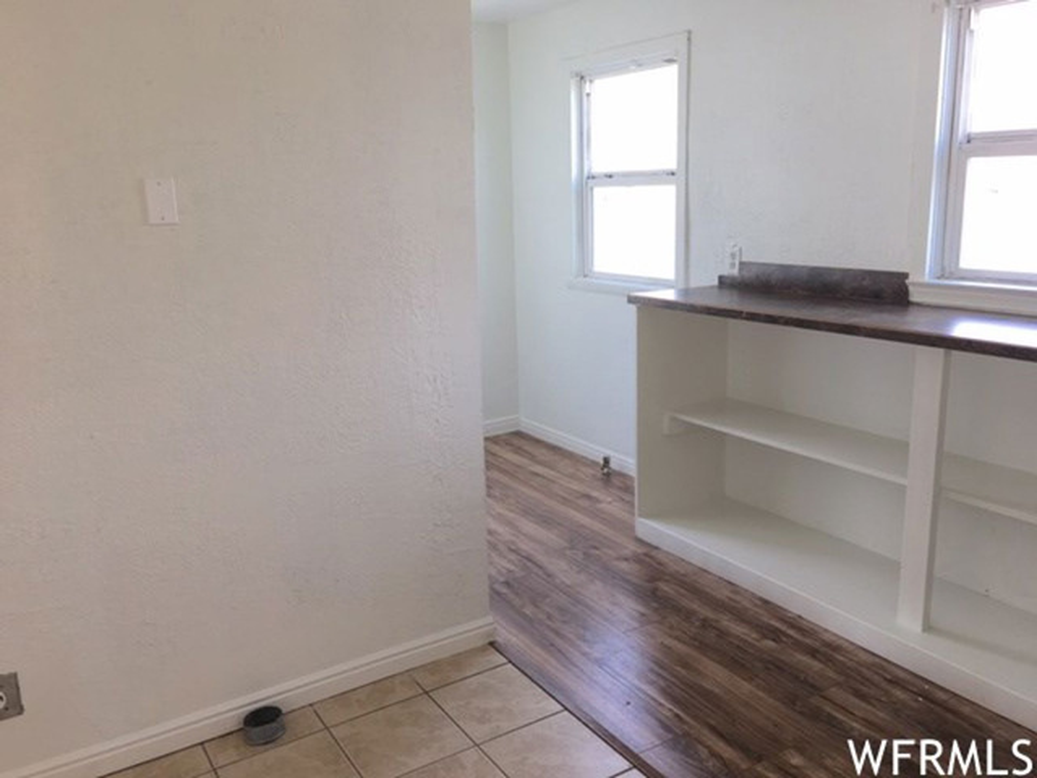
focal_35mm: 29
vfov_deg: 48.2
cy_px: 389
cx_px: 518
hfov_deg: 61.7
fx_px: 869
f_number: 2.2
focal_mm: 4.15
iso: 25
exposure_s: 1/40
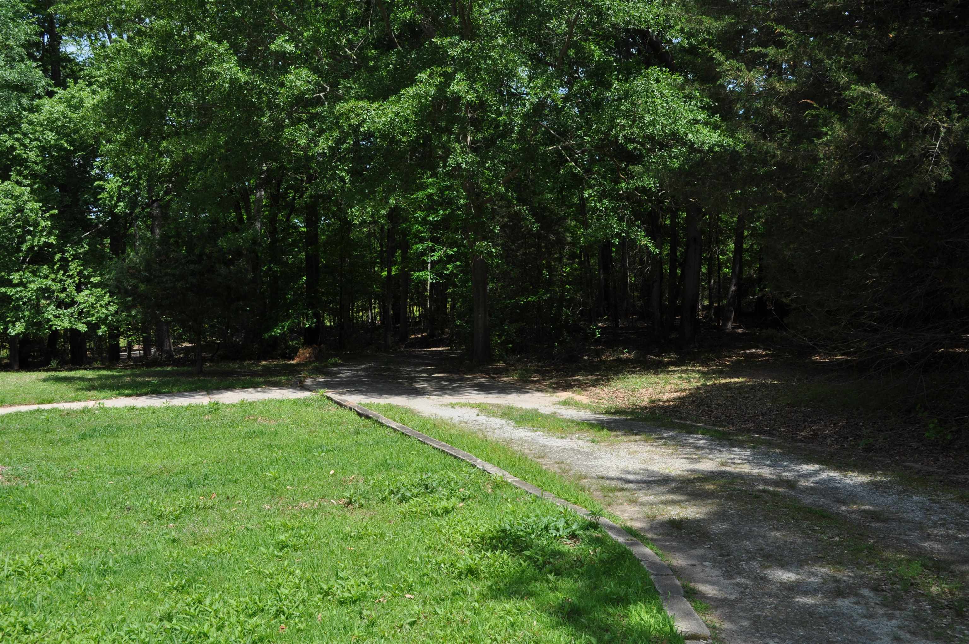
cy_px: 322
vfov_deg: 36.8
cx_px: 484
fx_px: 968
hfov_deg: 53.2
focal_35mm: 36
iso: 200
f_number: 11
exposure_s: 1/200
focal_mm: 24
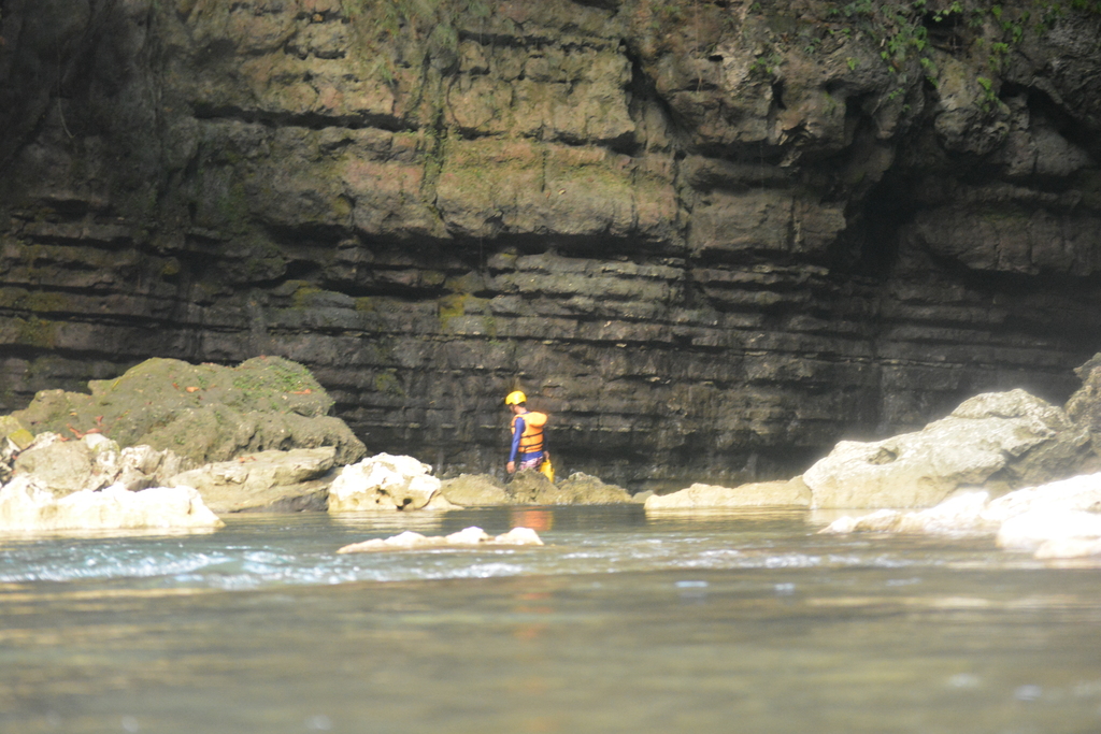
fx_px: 3303
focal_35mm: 108
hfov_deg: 18.9
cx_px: 550
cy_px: 367
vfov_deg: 12.7
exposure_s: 1/100
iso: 3200
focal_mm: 72
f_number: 4.2
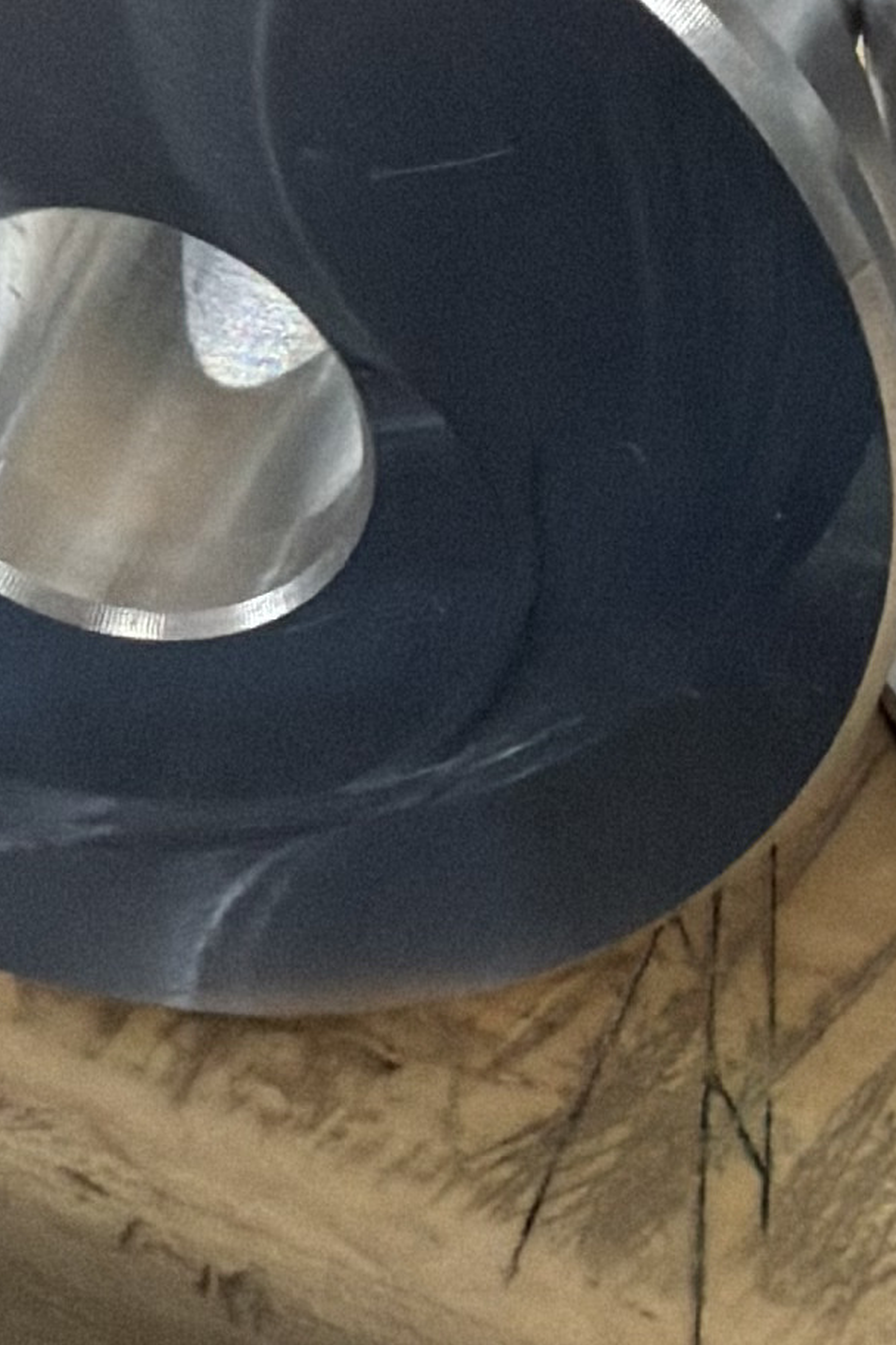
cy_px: -118
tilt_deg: -45.2
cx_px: 993
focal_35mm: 115
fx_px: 4293
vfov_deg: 17.2
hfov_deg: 11.7
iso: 100
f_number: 2.2
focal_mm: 2.22
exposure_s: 1/120
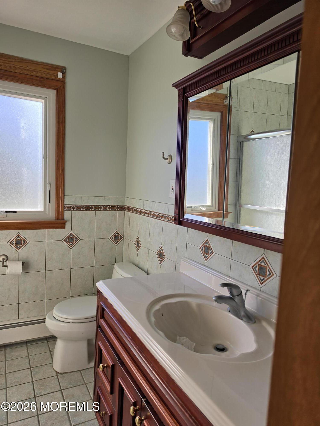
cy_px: 213
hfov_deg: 58.9
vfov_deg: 73.9
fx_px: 283
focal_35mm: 23
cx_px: 160
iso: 10
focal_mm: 6.5
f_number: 1.4
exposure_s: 1/186
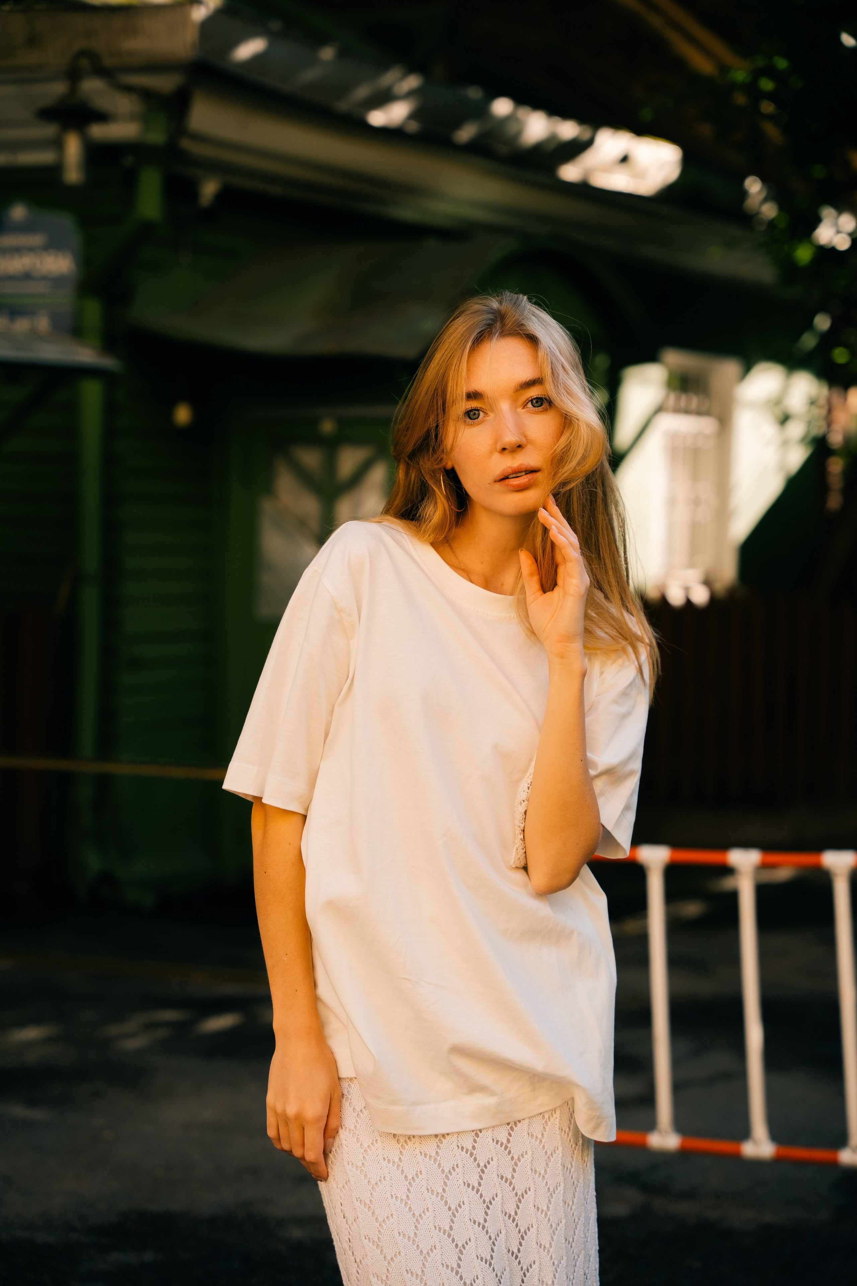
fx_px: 2382
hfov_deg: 20.4
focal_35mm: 67
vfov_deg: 30.2
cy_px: 643
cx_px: 428
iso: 100
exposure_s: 1/500
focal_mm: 66.7
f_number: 2.8
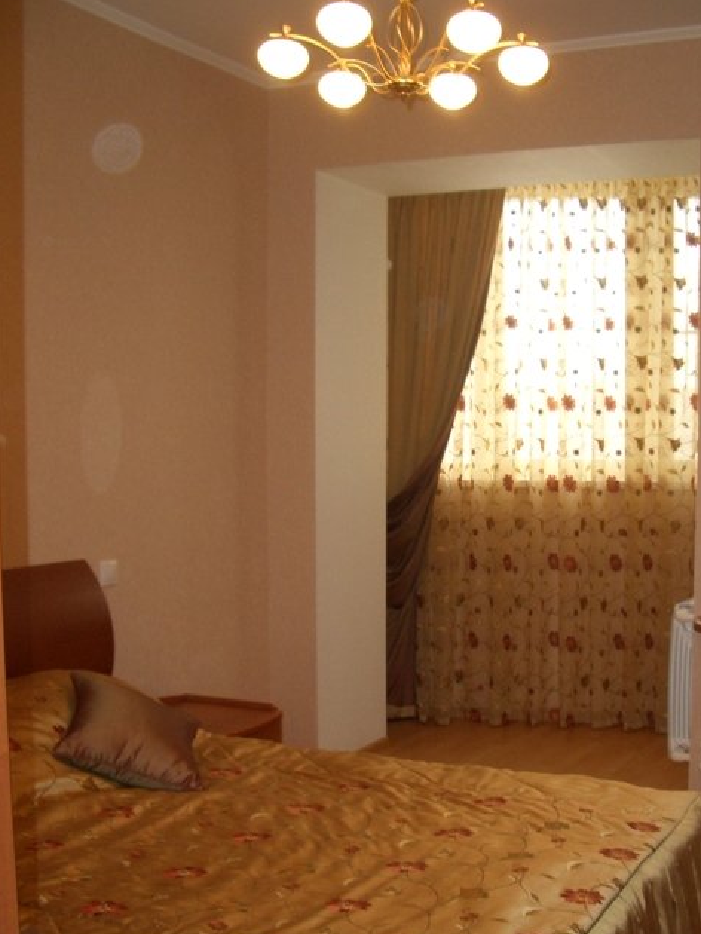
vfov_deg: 41.0
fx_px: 1242
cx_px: 434
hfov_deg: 31.4
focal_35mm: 46
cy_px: 565
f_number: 2.6
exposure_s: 1/60
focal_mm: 5.8
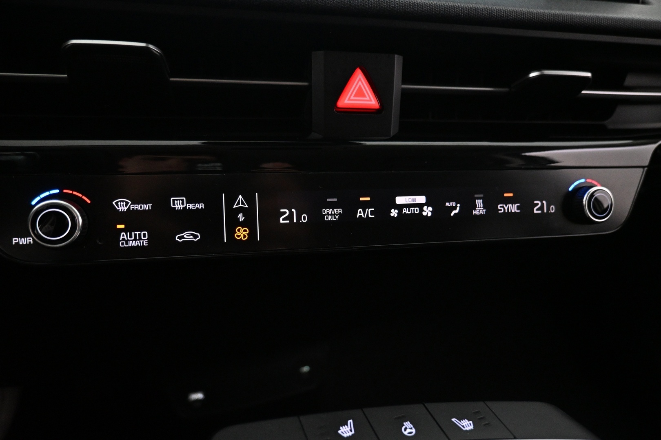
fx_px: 441
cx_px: 330
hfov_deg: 73.7
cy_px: 220
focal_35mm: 24
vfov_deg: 53.1
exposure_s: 1/60
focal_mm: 16
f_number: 3.5
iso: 4000
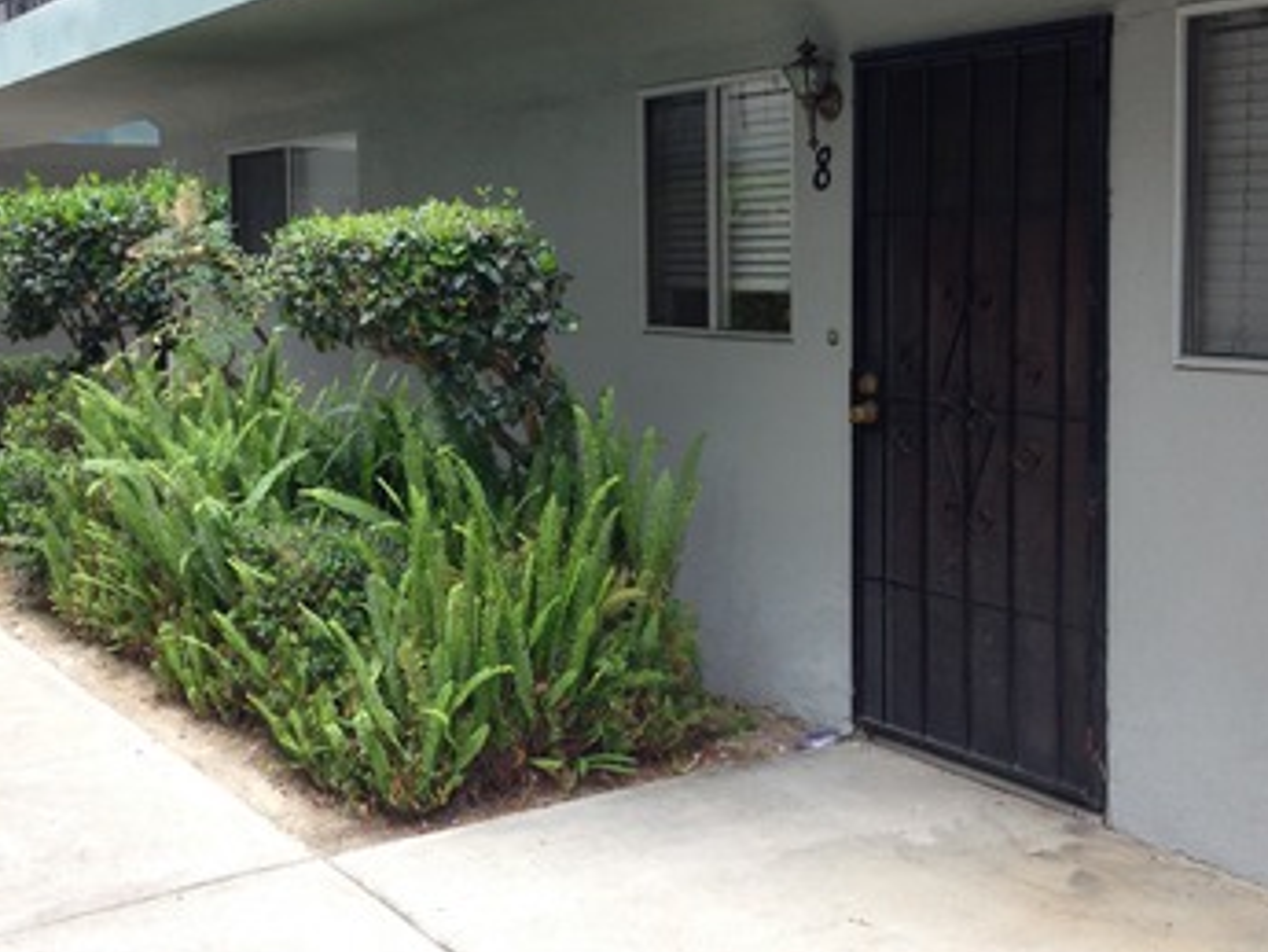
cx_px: 584
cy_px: 364
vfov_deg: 29.6
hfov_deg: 38.9
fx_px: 1796
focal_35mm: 49
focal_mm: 4.12
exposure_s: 1/60
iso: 50
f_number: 2.4
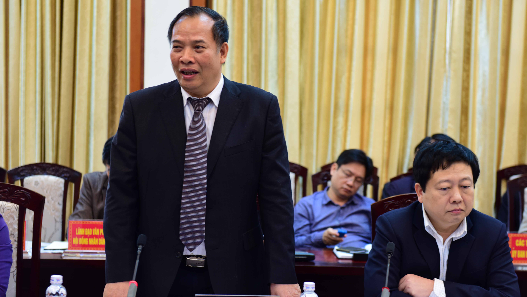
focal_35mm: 69
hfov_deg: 30.6
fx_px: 964
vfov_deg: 17.5
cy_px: 156
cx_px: 272
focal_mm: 62
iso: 800
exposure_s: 1/50
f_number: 3.2
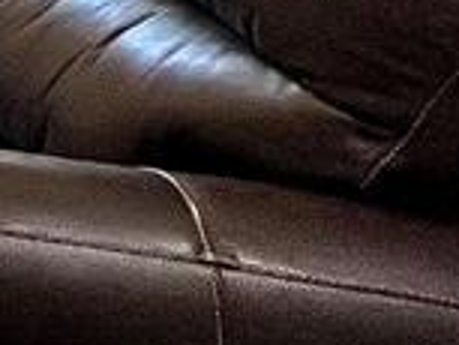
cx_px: -936
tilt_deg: -5.3
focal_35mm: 87
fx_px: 1155
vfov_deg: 15.2
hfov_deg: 11.4
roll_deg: +0.9
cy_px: -237
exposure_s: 1/120
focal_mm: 1.57
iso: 160
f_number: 1.8
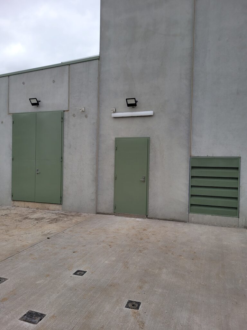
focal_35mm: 26
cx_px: 124
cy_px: 165
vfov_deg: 67.3
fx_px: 247
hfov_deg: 53.1
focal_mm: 5.4
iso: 40
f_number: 1.8
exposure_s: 1/1087
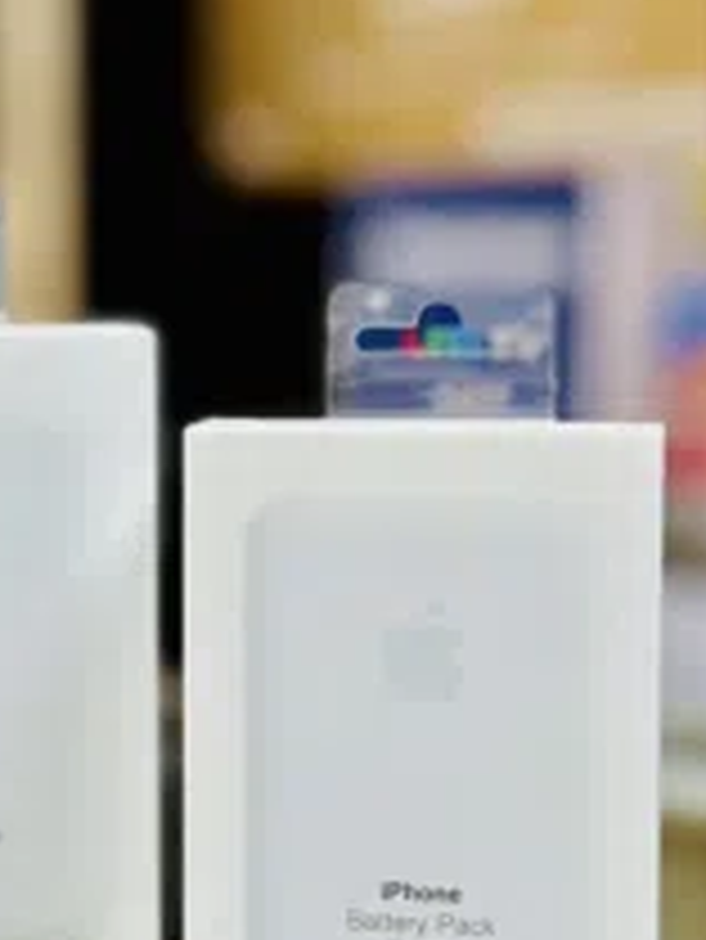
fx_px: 2499
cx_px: 202
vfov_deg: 21.3
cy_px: 486
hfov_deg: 16.0
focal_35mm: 92
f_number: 1.78
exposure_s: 1/253
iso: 80
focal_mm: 6.86
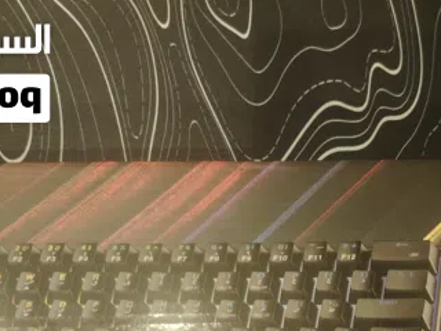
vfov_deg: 28.6
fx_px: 612
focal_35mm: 48
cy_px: 321
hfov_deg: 39.5
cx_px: 258
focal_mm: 5.25
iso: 1200
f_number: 1.75
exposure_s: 1/21.7
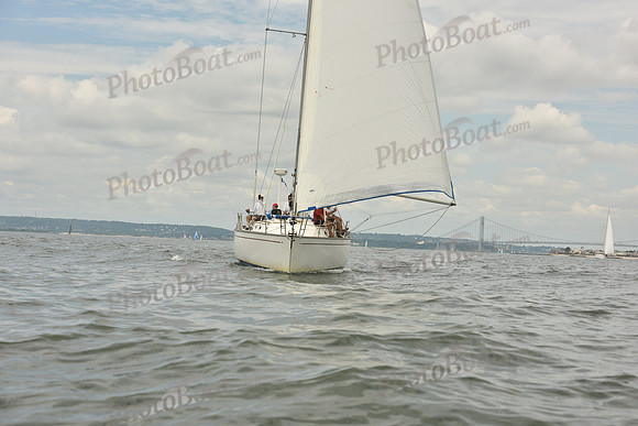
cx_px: 319
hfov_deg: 28.8
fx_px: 1241
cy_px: 213
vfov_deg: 19.5
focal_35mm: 70
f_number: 11
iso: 320
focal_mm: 70
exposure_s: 1/1000
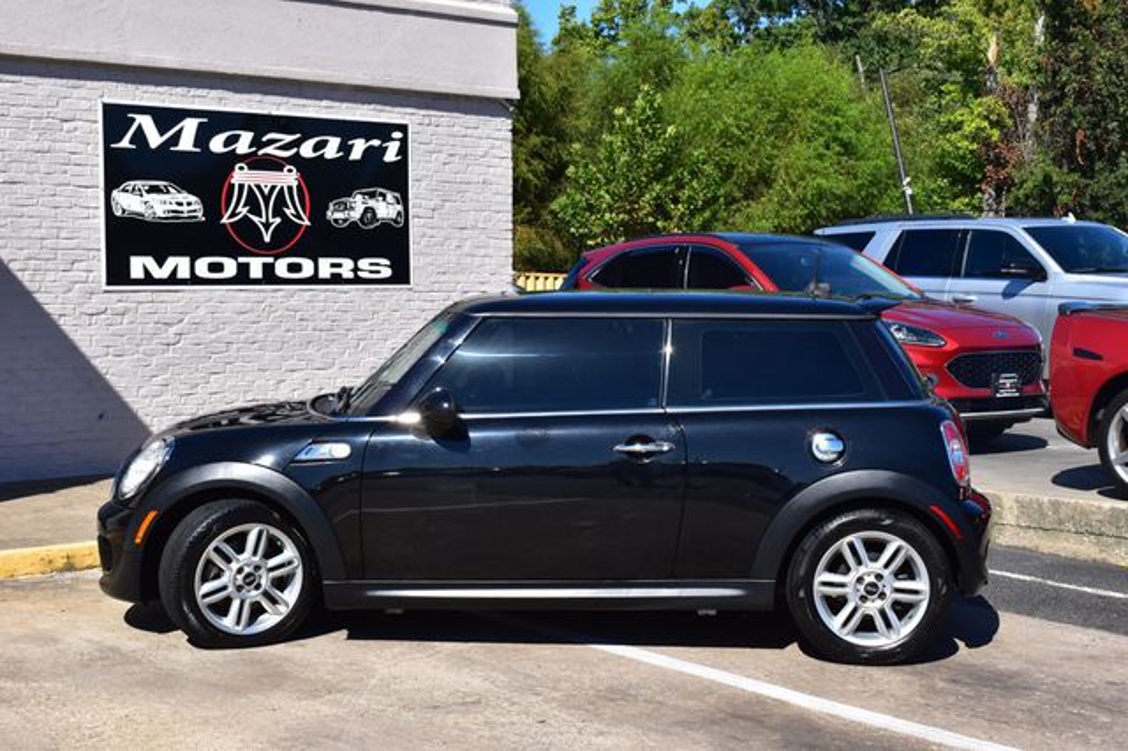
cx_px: 564
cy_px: 376
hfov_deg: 37.9
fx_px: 1644
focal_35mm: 52
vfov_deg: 25.7
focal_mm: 35
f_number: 11
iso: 400
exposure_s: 1/500
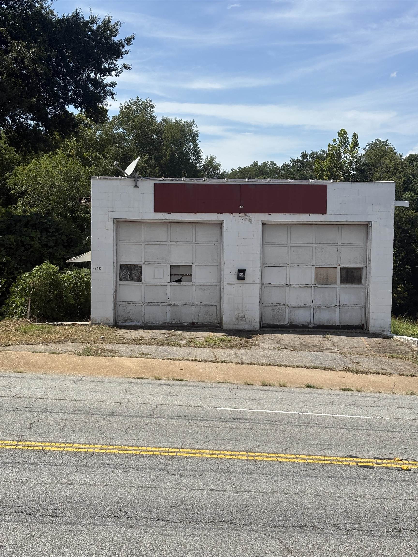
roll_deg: -1.1
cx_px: 209
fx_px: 837
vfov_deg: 36.8
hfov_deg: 28.0
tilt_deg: -3.6
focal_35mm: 52
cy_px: 278
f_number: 1.6
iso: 32
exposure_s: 1/3636
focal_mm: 5.96
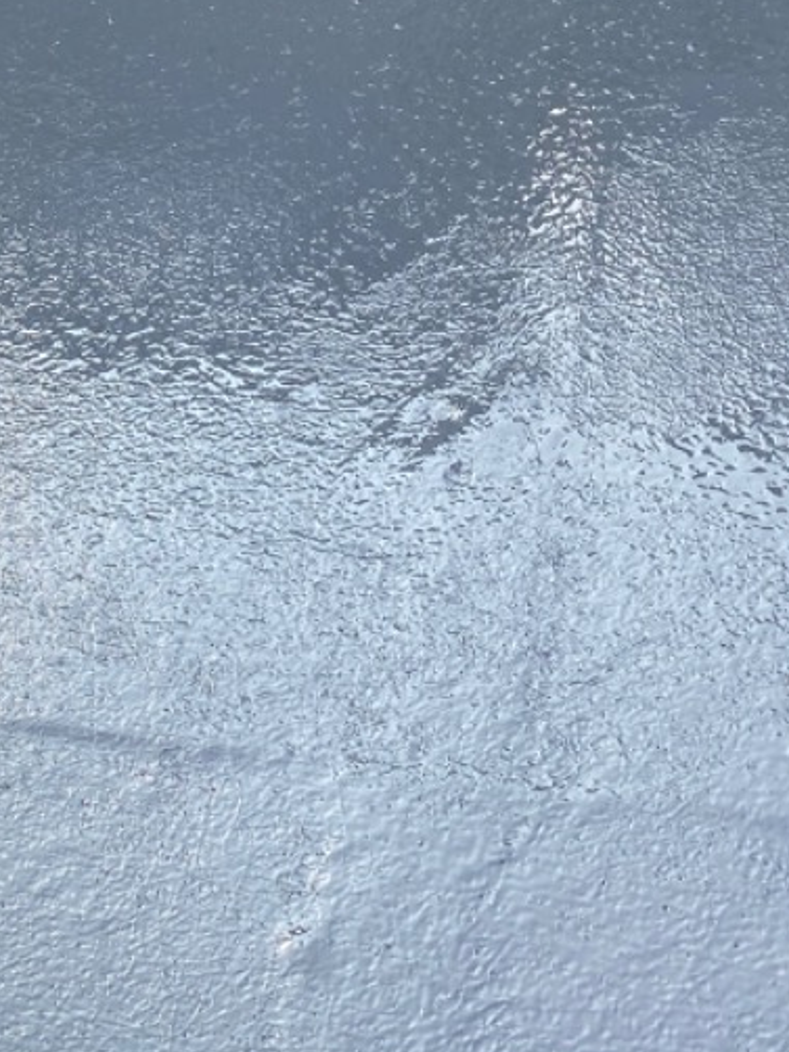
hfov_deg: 23.4
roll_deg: +16.1
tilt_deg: -24.9
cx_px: 186
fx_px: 1885
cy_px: -113
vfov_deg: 28.3
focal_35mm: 62
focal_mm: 4.25
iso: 32
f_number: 1.8
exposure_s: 1/291
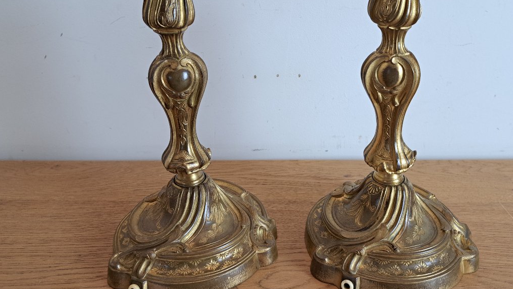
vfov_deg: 37.6
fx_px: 422
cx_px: 287
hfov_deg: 62.4
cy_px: 116
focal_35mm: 31
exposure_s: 1/50
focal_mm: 5.23
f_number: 1.8
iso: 160
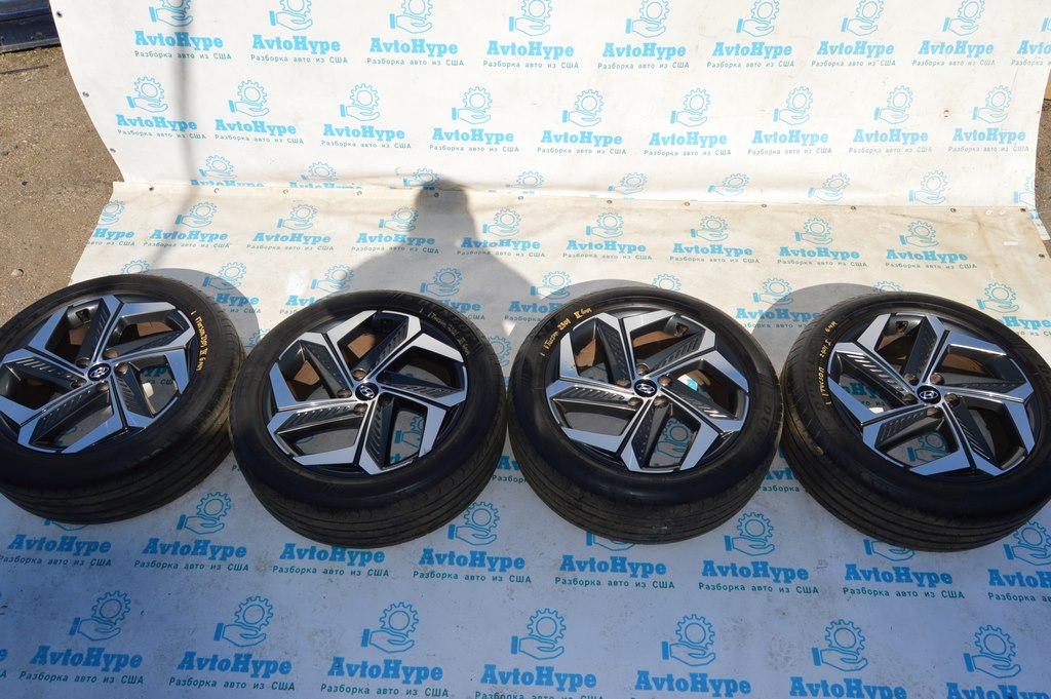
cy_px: 350
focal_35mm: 27
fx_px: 788
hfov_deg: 67.4
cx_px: 526
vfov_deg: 47.9
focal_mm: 18
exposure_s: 1/200
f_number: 11
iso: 100
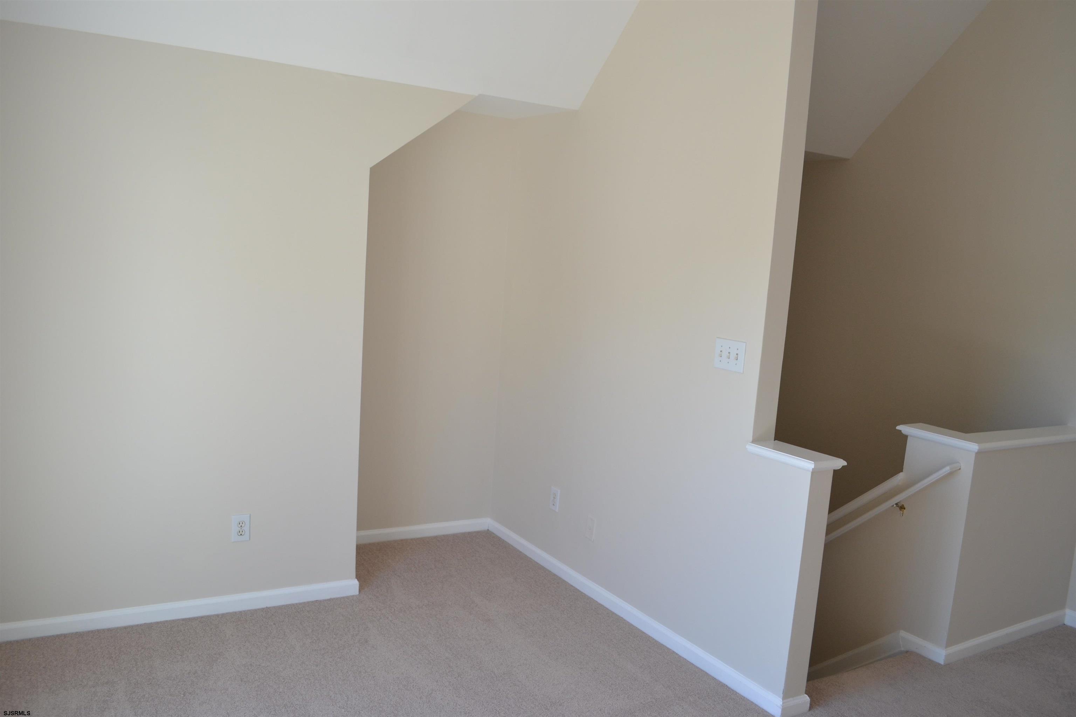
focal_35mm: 27
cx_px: 538
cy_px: 358
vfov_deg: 47.9
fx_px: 807
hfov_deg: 67.4
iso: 250
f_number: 5.6
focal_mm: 18
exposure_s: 1/125
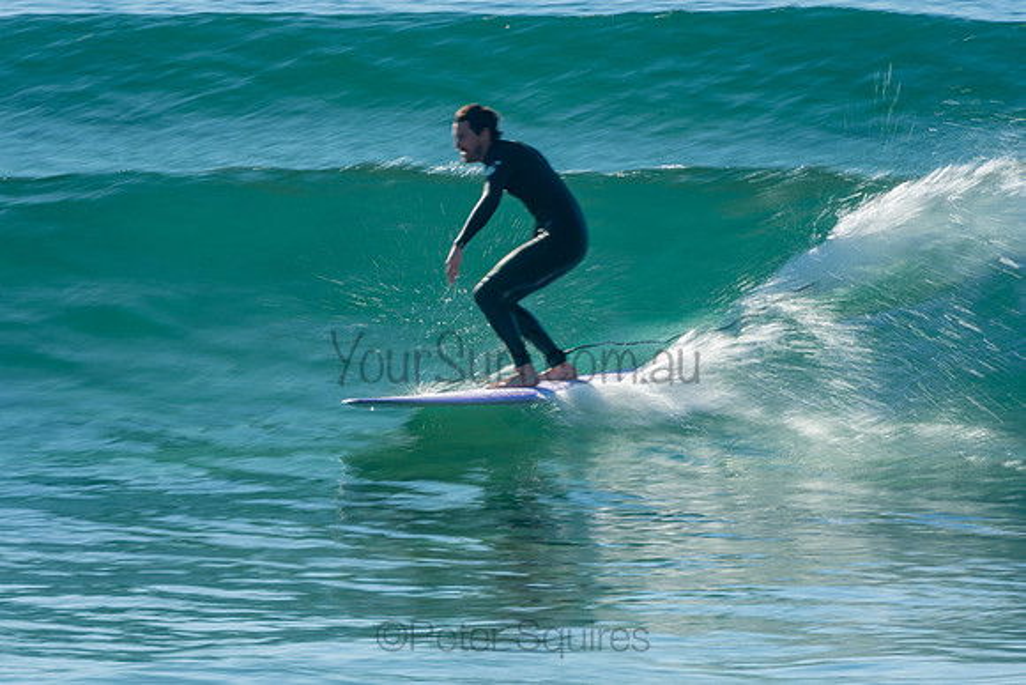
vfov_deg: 2.3
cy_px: 342
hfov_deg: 3.4
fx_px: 17103
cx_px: 513
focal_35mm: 600
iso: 100
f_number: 22
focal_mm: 400
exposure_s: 1/30
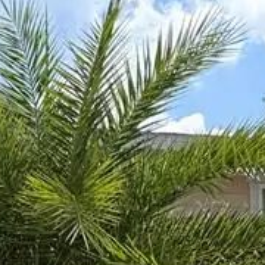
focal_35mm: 121
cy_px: 517
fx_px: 1048
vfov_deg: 12.7
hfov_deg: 13.0
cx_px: -212
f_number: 1.78
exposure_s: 1/4673
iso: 80
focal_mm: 6.76
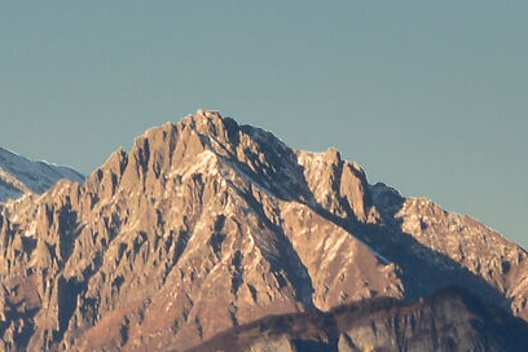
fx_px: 8022
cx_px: 101
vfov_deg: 2.5
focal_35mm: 547
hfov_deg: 3.8
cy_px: 317
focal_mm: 62
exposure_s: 1/80
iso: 200
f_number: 22
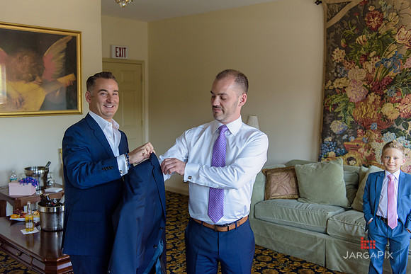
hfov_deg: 53.1
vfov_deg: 36.9
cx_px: 206
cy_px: 137
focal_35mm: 36
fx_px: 411
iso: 640
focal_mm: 36
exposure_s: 1/125
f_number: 3.2
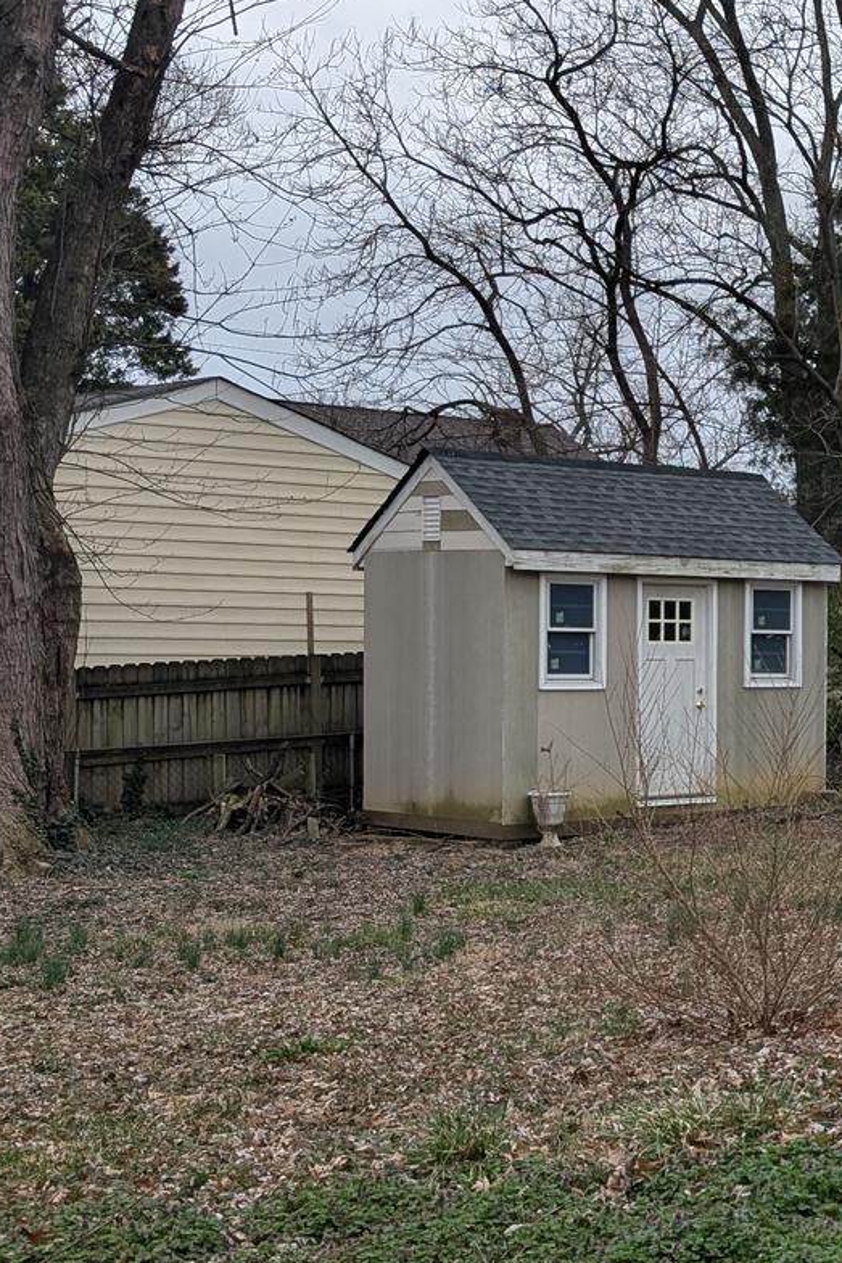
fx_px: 2281
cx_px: 1267
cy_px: 735
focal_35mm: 65
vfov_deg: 30.9
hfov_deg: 18.5
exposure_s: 1/271
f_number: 1.68
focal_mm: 6.9
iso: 20
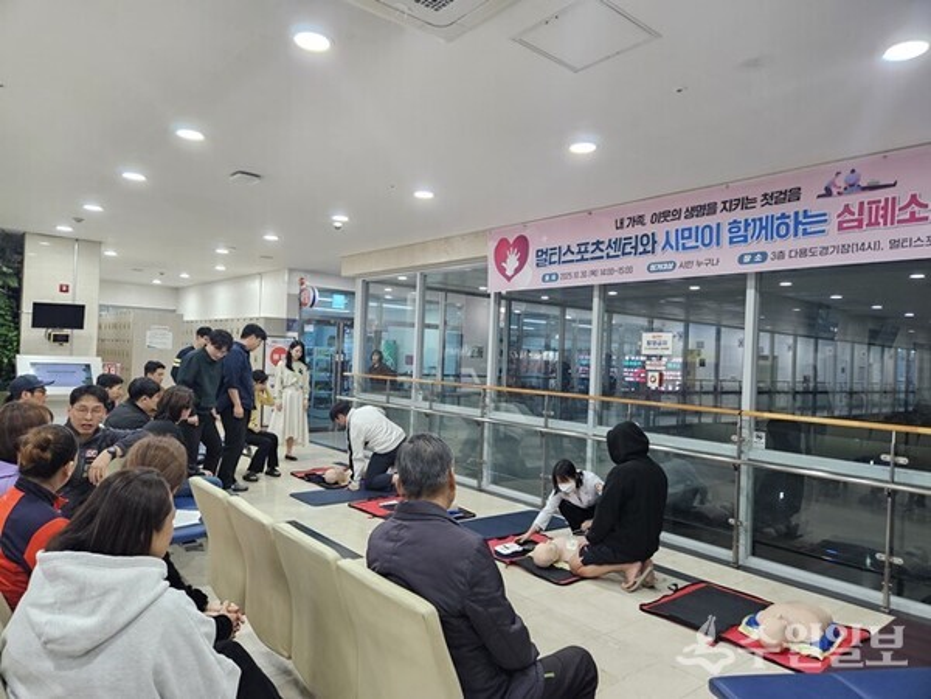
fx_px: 619
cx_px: 466
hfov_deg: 73.9
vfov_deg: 58.9
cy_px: 350
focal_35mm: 23
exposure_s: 1/170
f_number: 1.8
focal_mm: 5.4
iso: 250
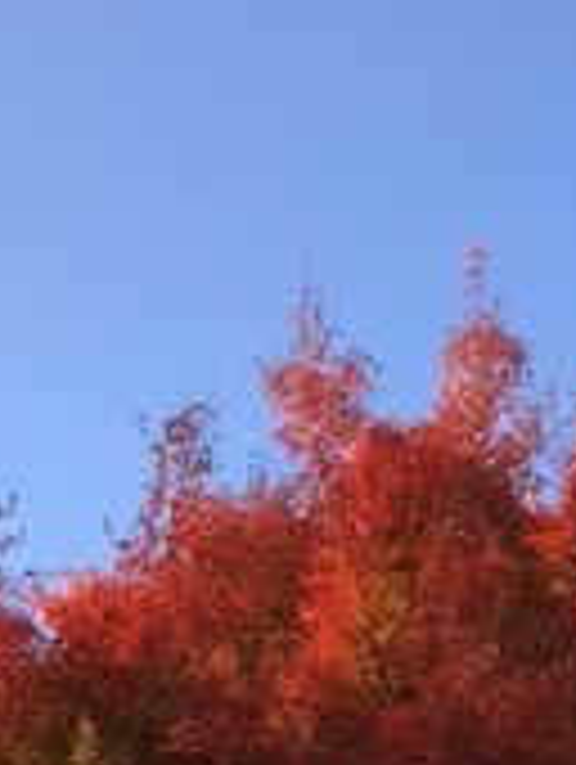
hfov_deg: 12.9
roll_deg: +3.6
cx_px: 860
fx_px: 2412
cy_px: 1076
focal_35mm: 109
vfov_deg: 16.7
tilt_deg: +19.4
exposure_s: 1/333
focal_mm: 4.15
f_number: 2.2
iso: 25
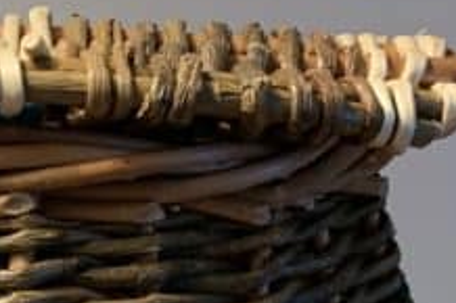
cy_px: 637
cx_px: -188
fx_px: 1607
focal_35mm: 127
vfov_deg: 9.9
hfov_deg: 15.2
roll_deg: -2.4
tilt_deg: -17.8
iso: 100
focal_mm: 4.25
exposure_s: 1/50
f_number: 1.8
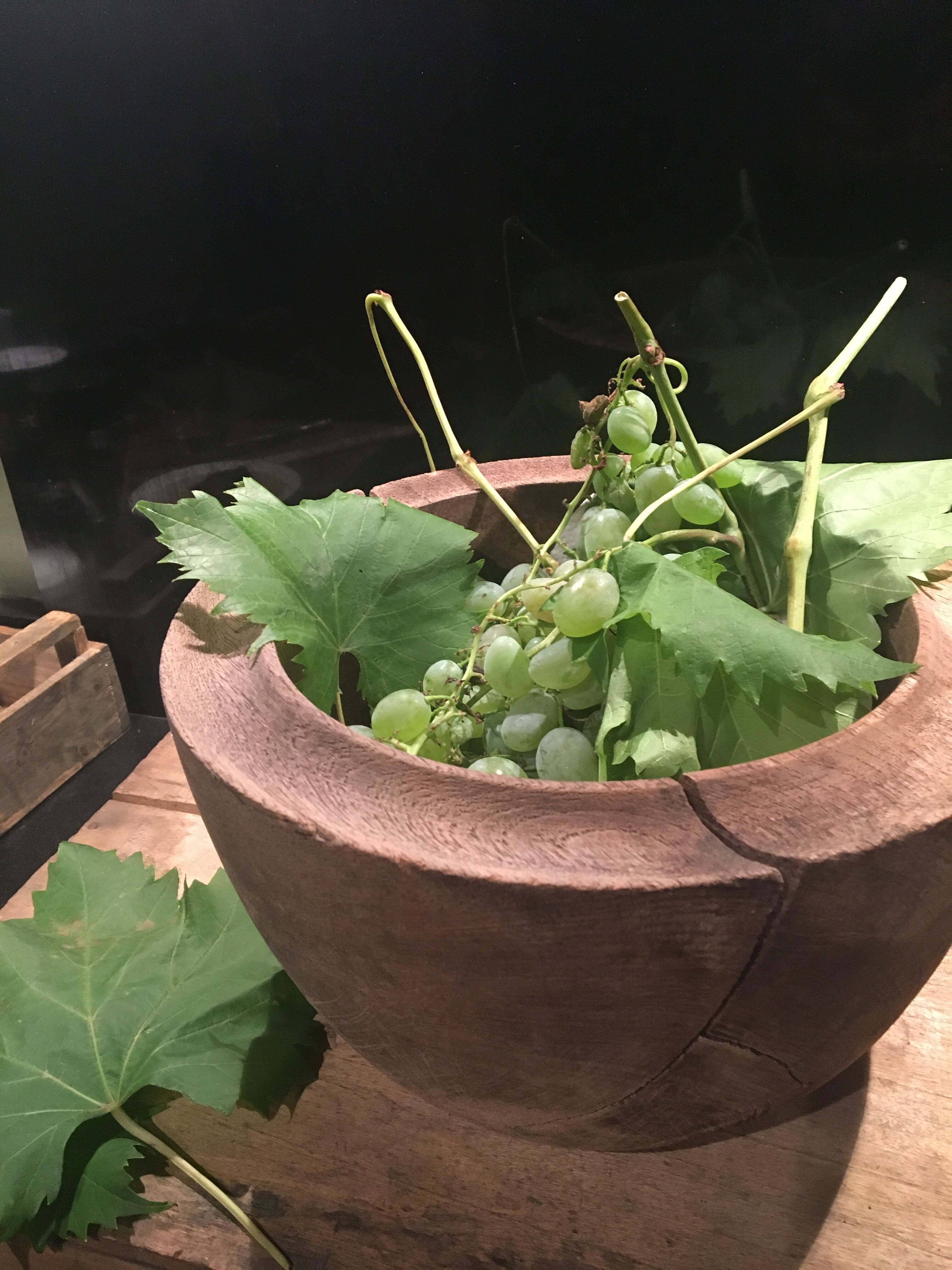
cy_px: 635
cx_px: 476
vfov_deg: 61.7
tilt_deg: -28.9
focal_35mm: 29
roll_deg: +4.0
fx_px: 1063
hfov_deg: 48.2
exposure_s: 1/17
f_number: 2.2
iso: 200
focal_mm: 4.15
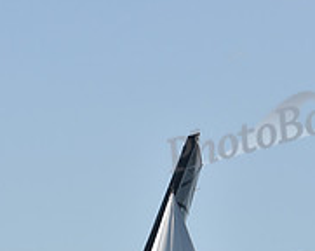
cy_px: 404
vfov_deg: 3.8
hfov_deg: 4.8
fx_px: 3786
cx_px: 77
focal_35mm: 407
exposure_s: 1/1250
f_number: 6.3
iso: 250
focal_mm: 135
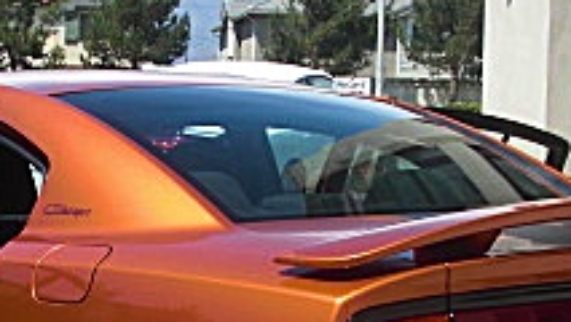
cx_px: 113
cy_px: 376
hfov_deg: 18.0
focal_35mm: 118
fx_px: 1787
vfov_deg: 10.1
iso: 50
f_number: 2.8
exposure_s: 1/800
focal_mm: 6.3
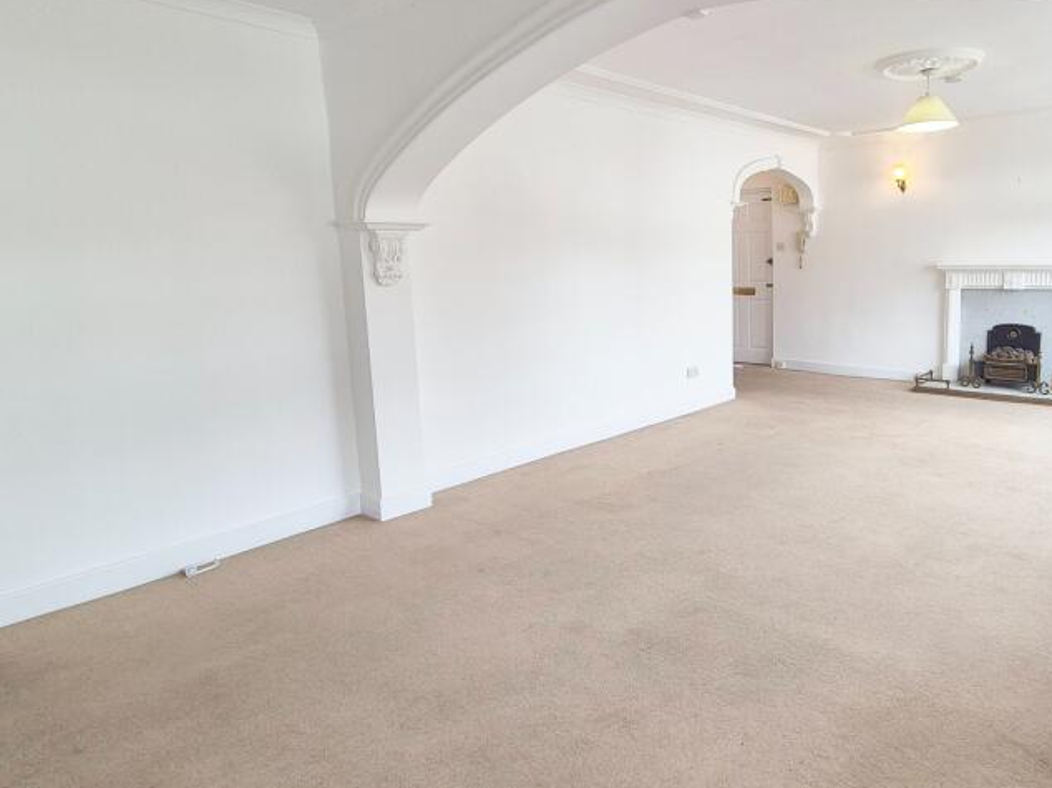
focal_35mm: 21
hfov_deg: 77.5
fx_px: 638
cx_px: 664
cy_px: 362
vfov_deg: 63.3
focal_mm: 2.2
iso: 64
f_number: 2.2
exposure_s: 1/100
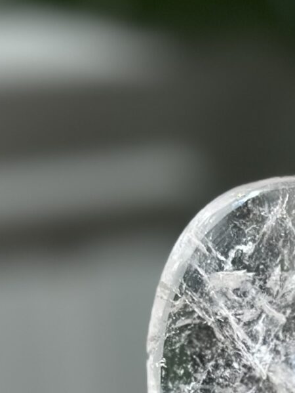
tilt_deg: -18.0
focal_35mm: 205
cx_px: 593
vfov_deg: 9.3
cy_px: 645
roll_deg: +0.4
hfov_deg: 7.0
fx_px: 2327
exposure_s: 1/100
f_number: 1.78
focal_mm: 6.86
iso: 100
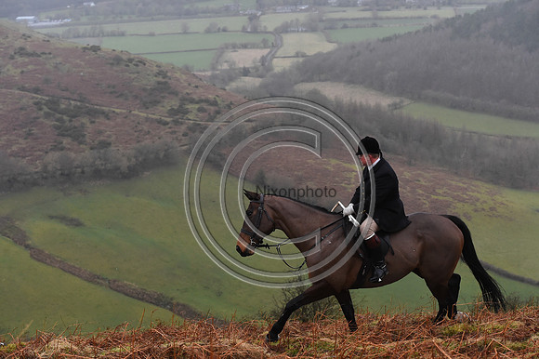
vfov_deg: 19.4
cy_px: 180
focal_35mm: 70
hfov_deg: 28.9
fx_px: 1047
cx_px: 270
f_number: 6.3
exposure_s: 1/800
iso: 3200
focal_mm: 70
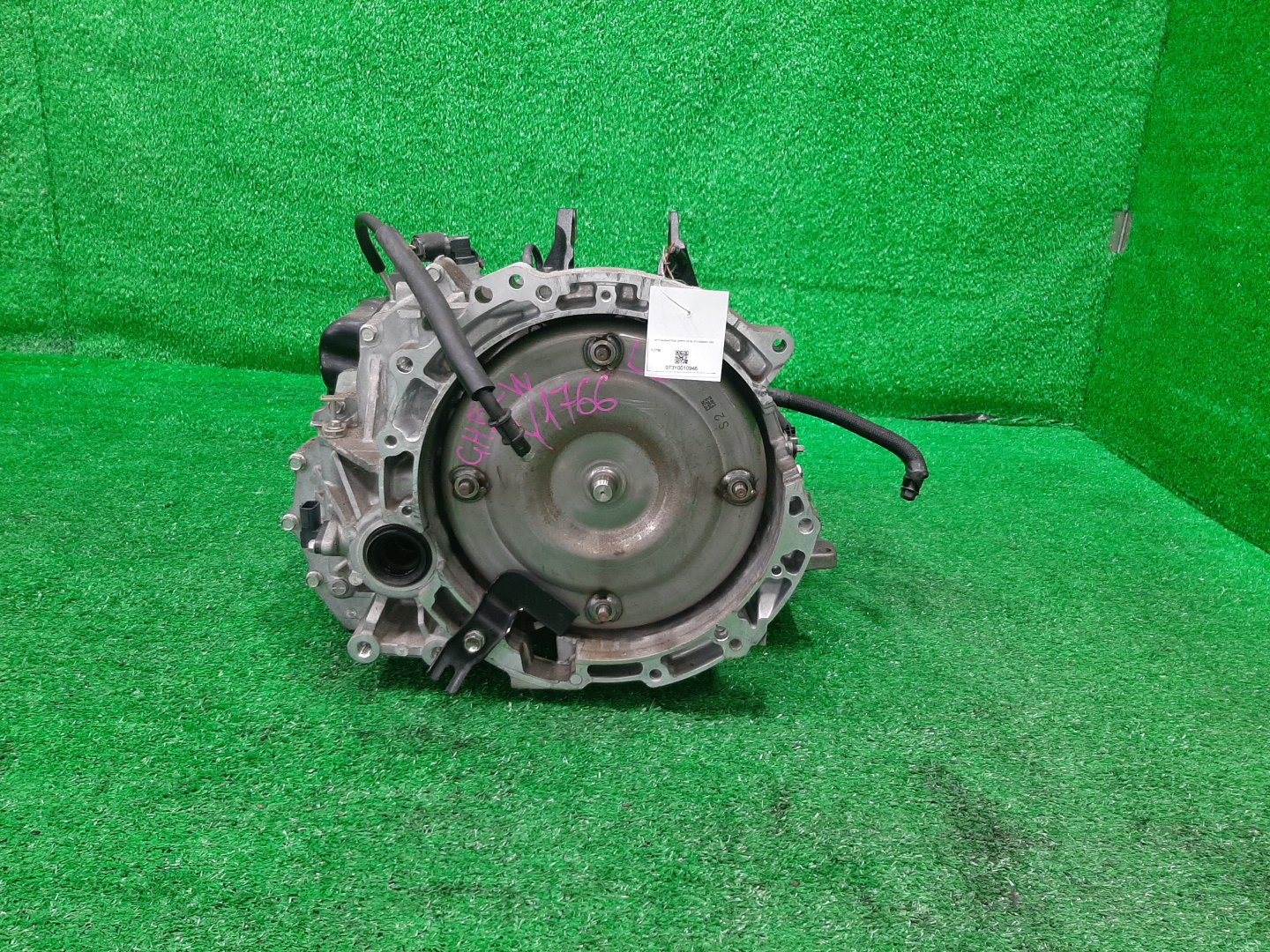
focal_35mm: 26
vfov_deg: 53.1
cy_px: 476
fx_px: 954
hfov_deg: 67.3
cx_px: 635
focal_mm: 3.93
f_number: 1.7
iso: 169
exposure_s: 1/50
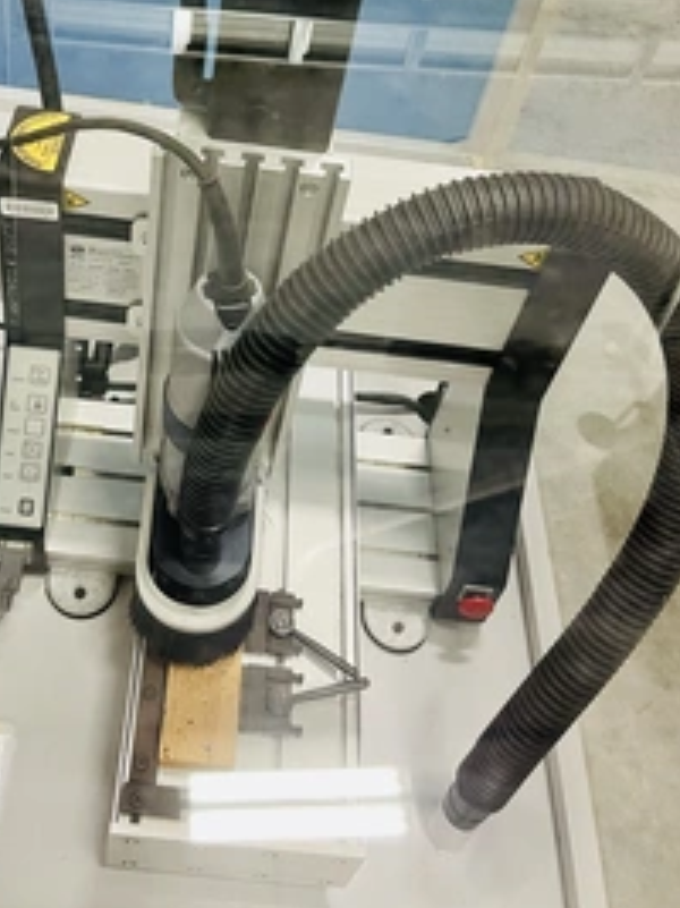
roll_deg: -8.8
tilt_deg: -44.8
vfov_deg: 46.3
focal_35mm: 39
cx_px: 241
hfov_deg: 36.5
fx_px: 1022
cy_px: 238
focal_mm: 5.1
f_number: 1.6
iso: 160
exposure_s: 1/60
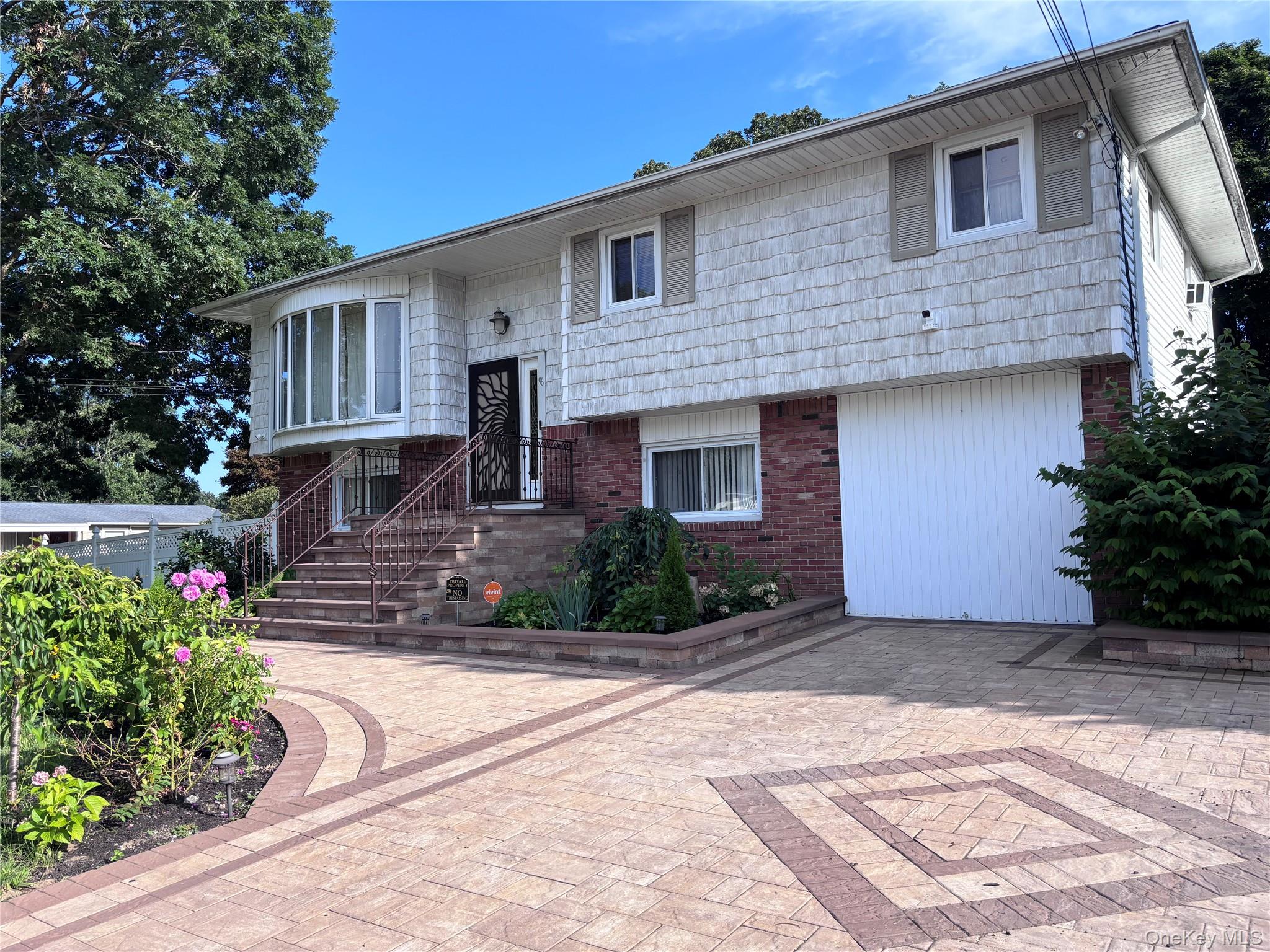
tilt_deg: +4.4
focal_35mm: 26
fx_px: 954
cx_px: 635
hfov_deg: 67.3
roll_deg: +1.1
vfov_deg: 53.1
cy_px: 476
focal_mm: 5.96
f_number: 1.6
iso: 50
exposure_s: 1/2288
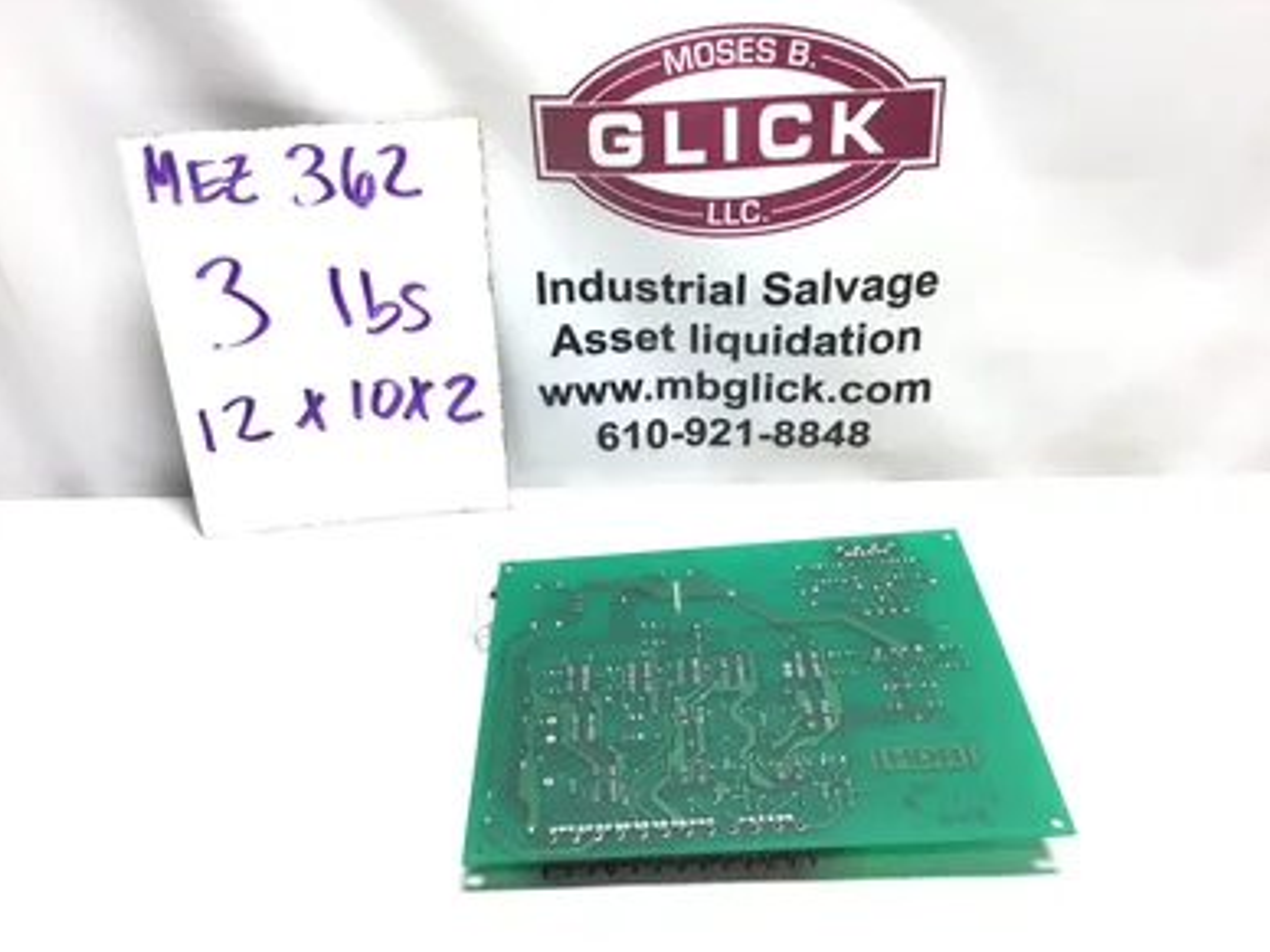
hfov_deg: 56.8
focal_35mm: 32
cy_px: 481
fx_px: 1174
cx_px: 635
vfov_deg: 44.2
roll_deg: +1.4
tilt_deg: -30.5
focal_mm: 3.3
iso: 25
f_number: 2.4
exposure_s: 1/60
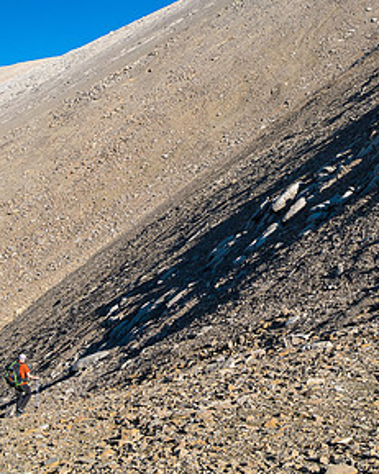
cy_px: 170
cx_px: 317
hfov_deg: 31.1
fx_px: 659
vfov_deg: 39.2
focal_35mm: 47
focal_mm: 12
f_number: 8
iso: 200
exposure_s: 1/160
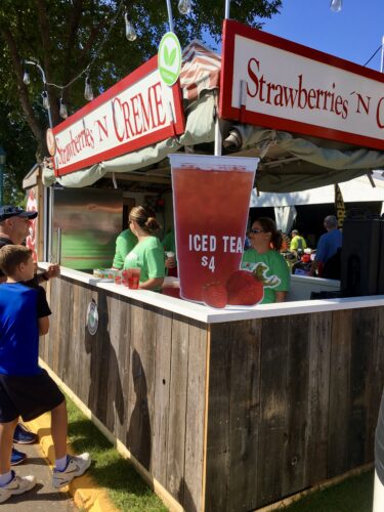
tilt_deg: -3.0
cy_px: 256
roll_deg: -1.9
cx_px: 192
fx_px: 429
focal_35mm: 29
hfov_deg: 48.2
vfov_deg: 61.7
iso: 25
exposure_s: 1/1399
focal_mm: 4.15
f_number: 2.2
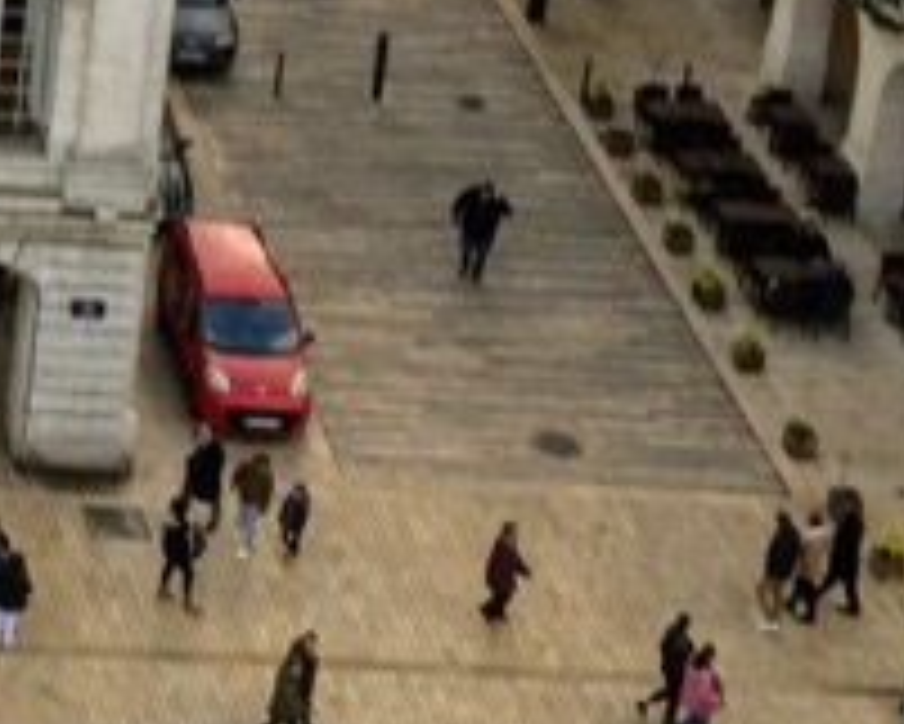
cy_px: -492
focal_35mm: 141
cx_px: -917
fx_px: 3774
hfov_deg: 12.1
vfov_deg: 10.4
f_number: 2.2
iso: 32
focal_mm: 4.15
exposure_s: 1/134
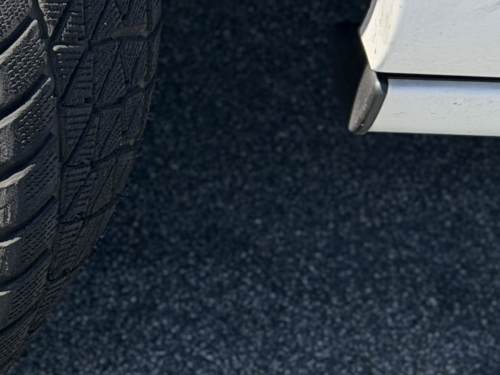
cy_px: 0
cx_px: -314
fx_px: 2297
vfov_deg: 9.3
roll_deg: -1.4
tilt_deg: -36.2
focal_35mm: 159
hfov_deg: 11.7
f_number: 1.78
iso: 80
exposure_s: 1/2033
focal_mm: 6.76
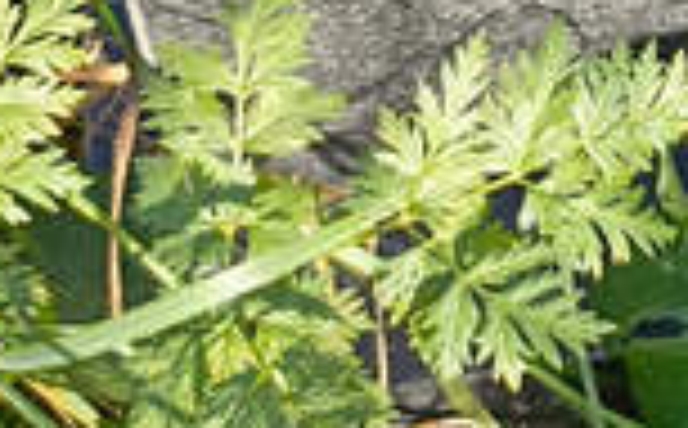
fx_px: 2602
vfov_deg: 8.7
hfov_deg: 13.7
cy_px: -509
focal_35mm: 139
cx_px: 1192
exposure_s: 1/193
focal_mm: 4.76
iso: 110
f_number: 1.69
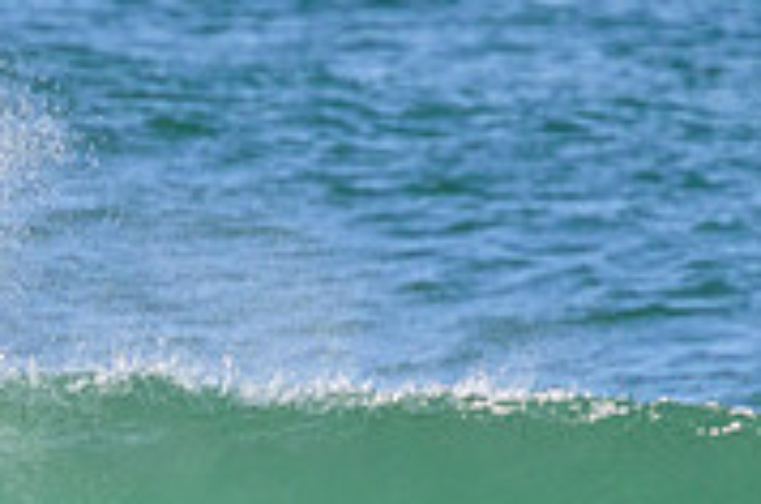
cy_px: 587
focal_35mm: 2614
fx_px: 55157
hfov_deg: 0.8
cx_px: 9
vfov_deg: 0.5
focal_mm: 800
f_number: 11
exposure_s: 1/2000
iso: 1250
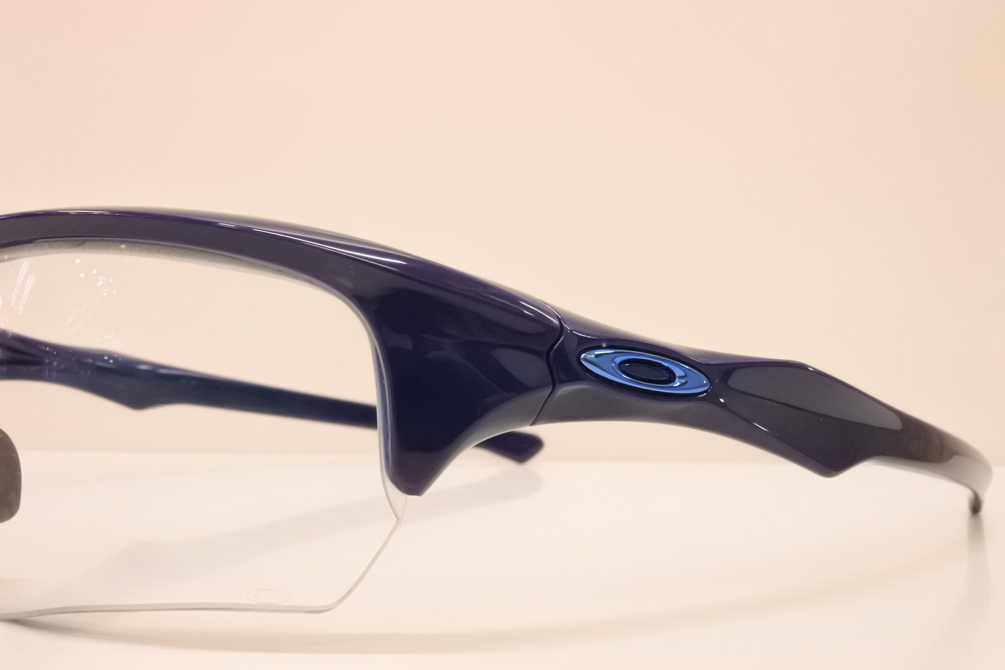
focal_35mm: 46
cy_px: 335
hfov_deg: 42.7
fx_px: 1284
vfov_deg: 29.2
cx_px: 502
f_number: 16
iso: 3200
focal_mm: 17.2
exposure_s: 1/25
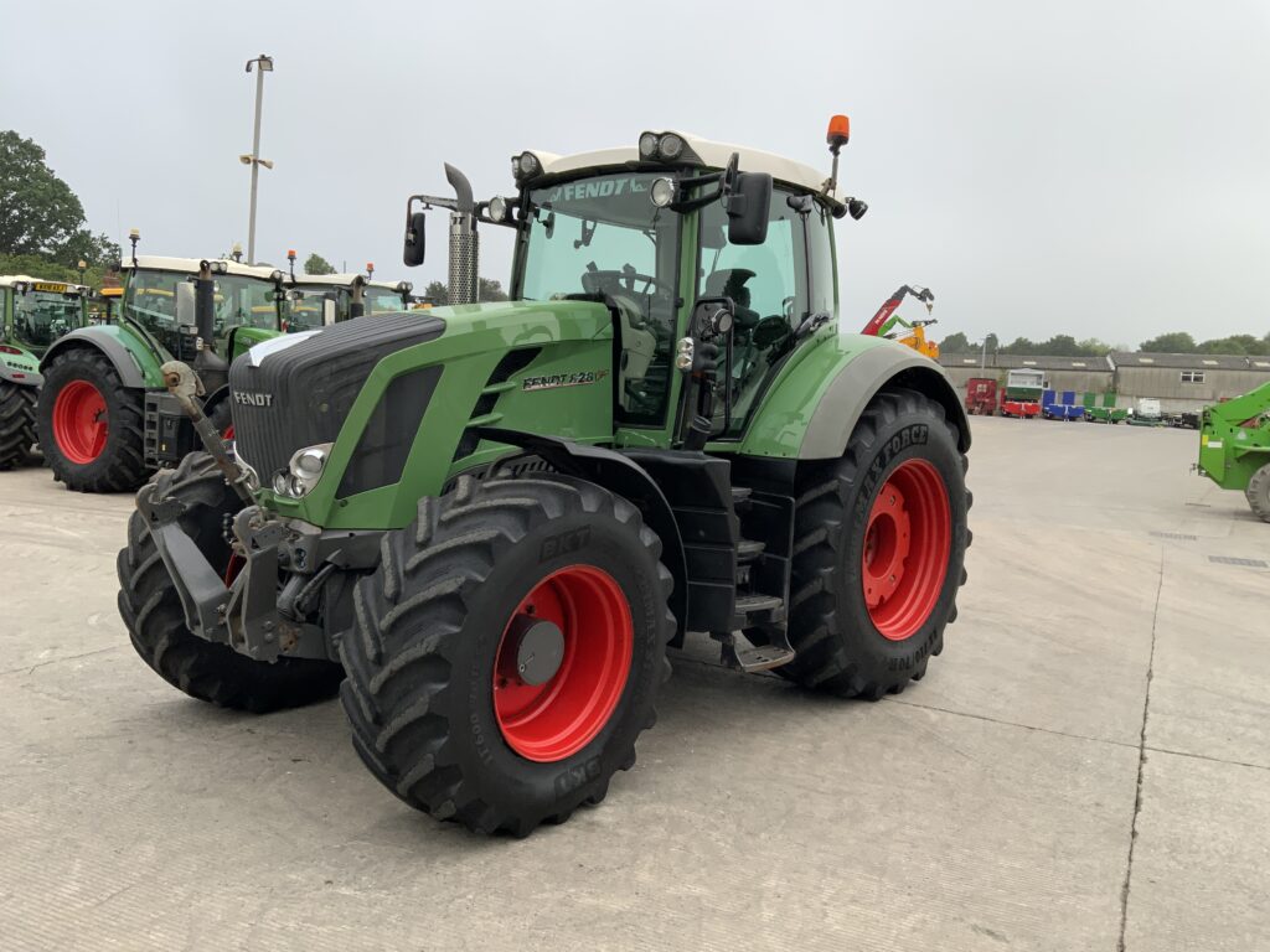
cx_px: 635
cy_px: 476
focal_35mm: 29
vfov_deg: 48.2
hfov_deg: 61.7
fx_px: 1064
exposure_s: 1/256
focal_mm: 3
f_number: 1.8
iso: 16
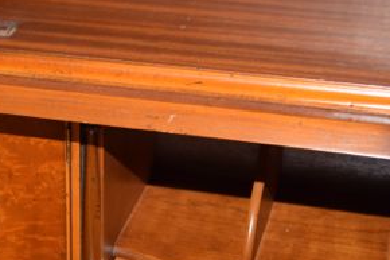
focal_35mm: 106
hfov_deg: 18.8
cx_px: 3
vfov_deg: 12.8
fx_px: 1148
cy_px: 239
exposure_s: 1/125
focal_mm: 32
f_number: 4.5
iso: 400
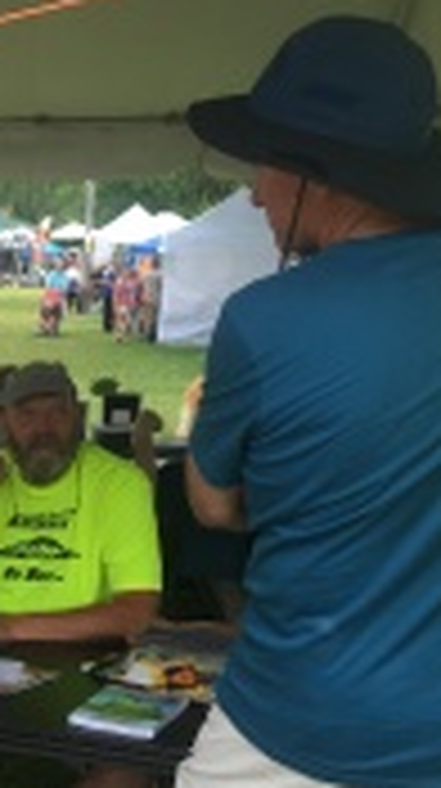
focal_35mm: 66
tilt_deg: -13.0
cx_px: -216
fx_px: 1377
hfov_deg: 16.6
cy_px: 608
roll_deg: +1.2
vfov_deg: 31.3
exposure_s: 1/120
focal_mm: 4.15
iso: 25
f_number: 2.2
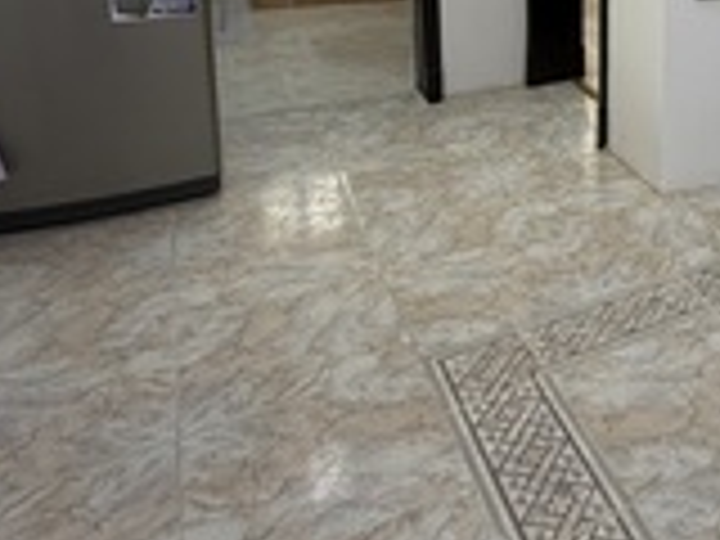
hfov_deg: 37.2
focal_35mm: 40
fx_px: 832
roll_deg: -3.1
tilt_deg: -9.9
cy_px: -29
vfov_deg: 32.4
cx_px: 835
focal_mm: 2.22
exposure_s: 1/100
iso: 125
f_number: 2.2
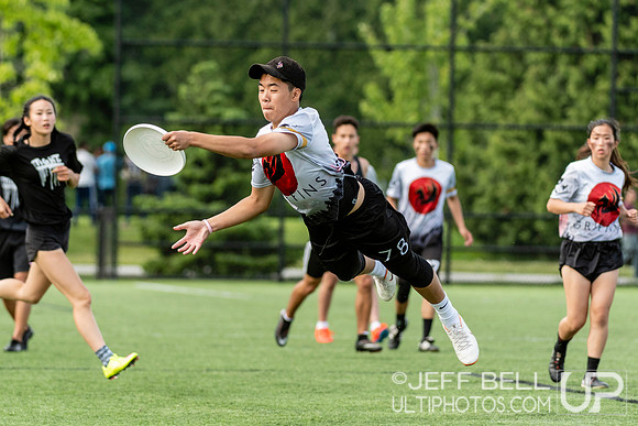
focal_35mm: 340
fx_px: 6033
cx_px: 317
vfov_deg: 4.0
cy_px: 213
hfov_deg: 6.1
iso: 720
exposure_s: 1/1250
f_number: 4
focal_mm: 200
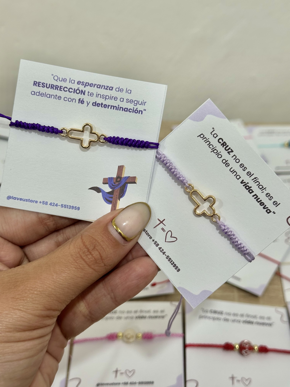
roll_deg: -1.5
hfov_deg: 30.3
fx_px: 536
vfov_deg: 39.7
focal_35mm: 48
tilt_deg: -42.5
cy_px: 194
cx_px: 145
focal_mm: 6.86
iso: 100
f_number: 1.78
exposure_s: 1/60
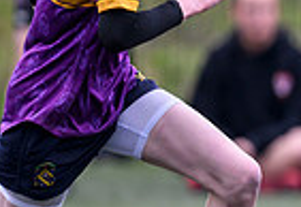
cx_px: 700
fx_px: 16414
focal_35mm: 1944
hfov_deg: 1.0
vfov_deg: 0.7
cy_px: 57
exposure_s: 1/1600
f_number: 3.5
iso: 800
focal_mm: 400
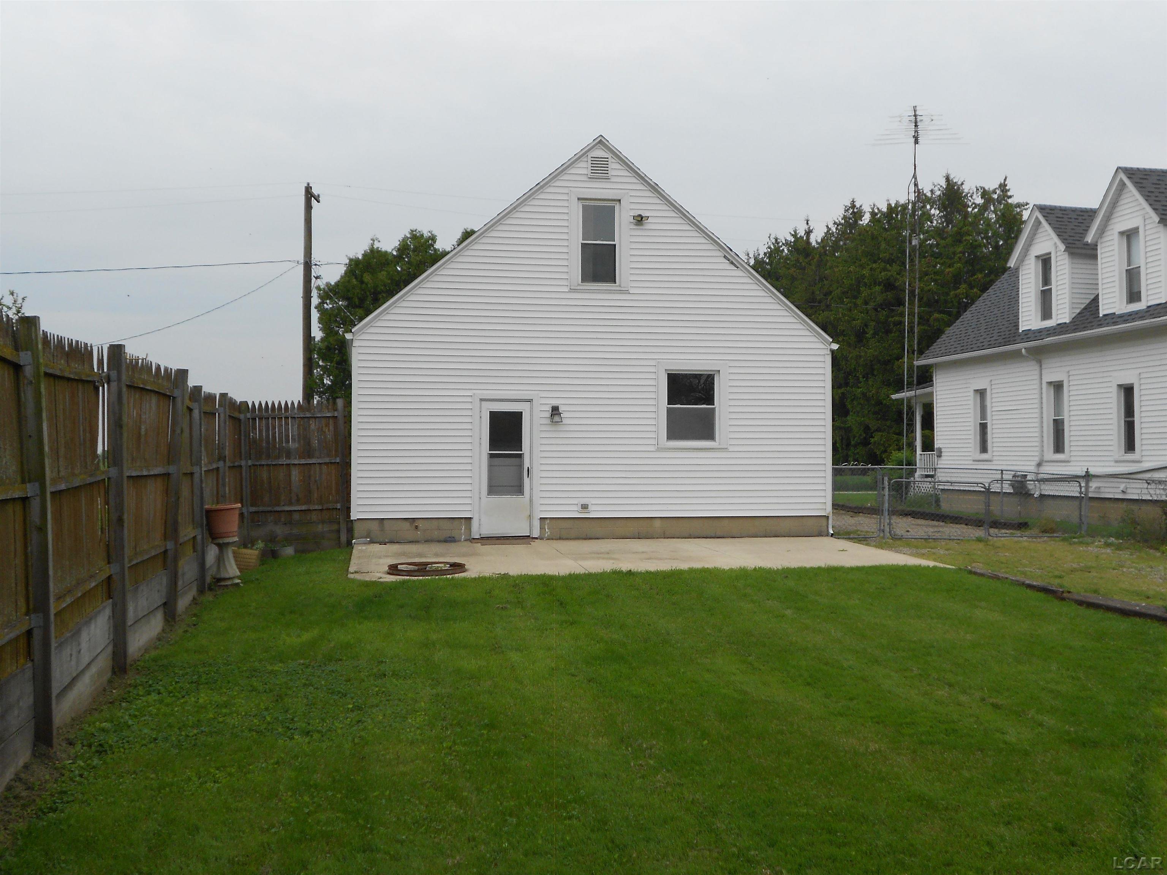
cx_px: 584
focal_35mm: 37
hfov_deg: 50.1
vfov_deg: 38.7
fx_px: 1247
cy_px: 438
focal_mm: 6.7
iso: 80
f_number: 3.9
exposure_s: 1/1000
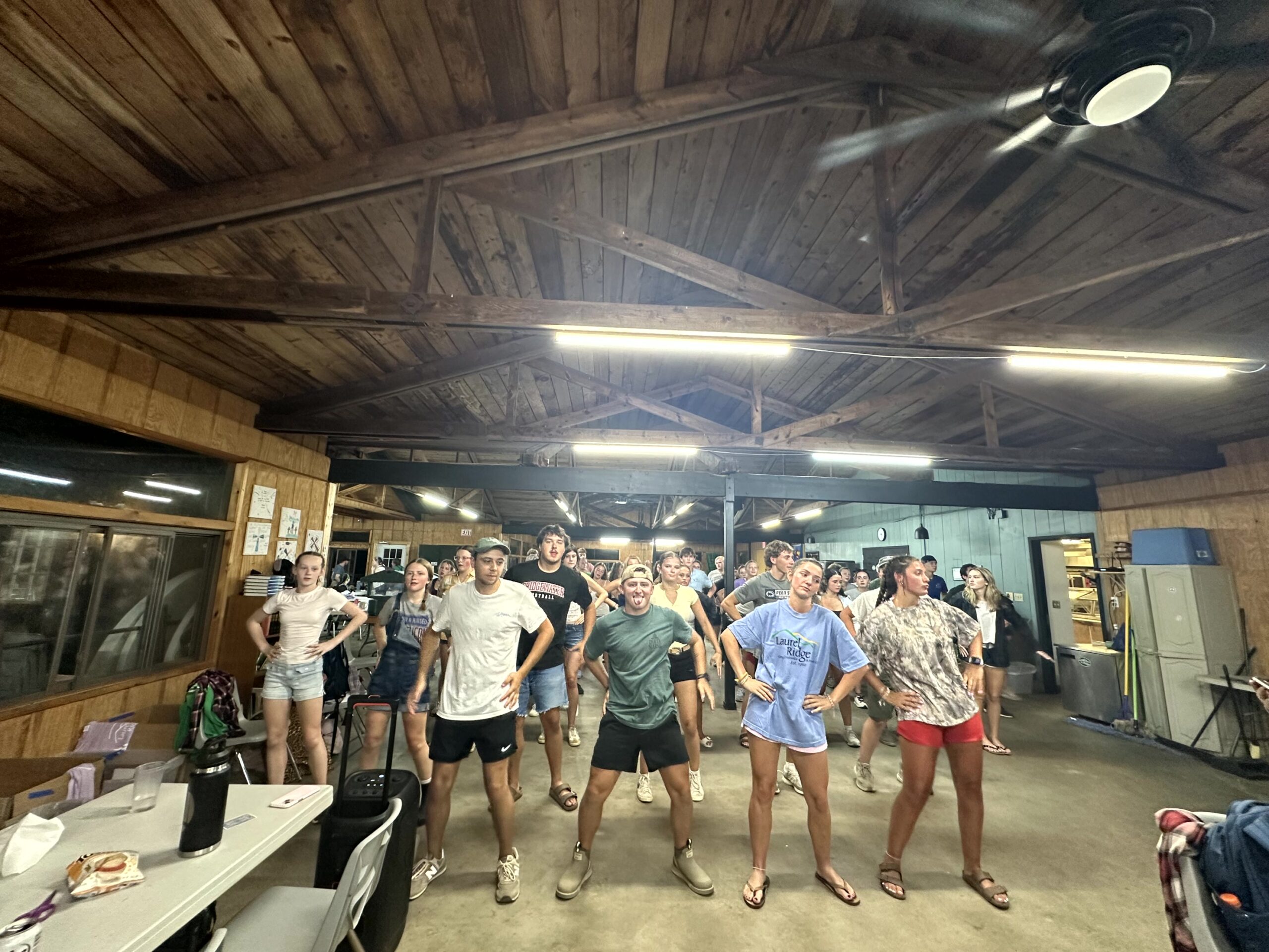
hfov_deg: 102.1
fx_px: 513
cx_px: 634
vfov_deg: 85.7
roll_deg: -1.5
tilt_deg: +10.4
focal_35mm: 14
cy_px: 476
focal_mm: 2.22
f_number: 2.2
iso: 250
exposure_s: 1/60
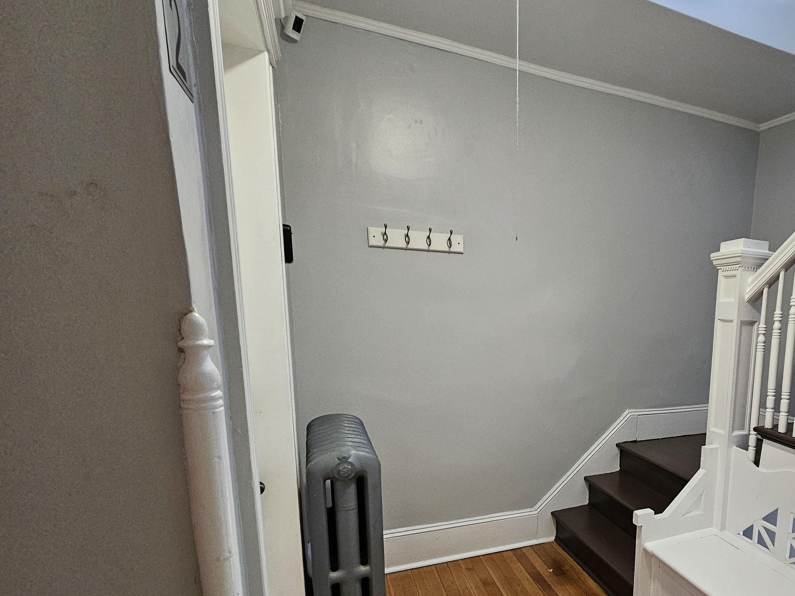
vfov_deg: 64.0
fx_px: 459
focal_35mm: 20
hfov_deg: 75.6
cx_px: 599
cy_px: 406
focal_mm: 2.2
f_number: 2.2
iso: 320
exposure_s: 1/60
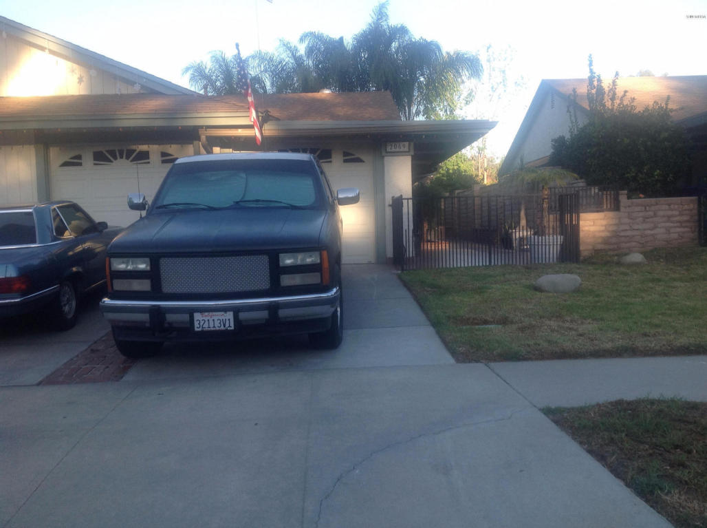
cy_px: 264
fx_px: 714
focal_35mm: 35
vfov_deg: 40.6
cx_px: 354
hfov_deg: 52.7
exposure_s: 1/329
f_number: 2.4
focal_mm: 4.28
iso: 50
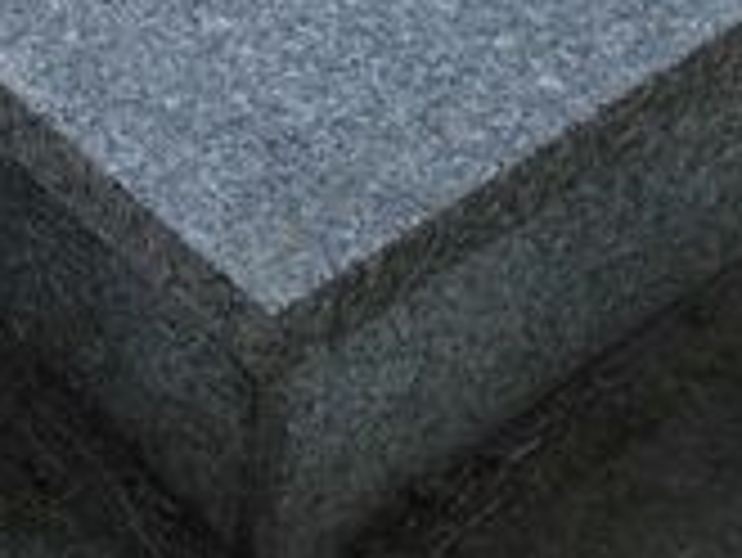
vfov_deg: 15.0
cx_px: 139
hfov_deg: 20.8
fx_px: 1995
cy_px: -230
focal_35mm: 93
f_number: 4.4
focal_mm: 5.2
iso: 80
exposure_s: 1/350
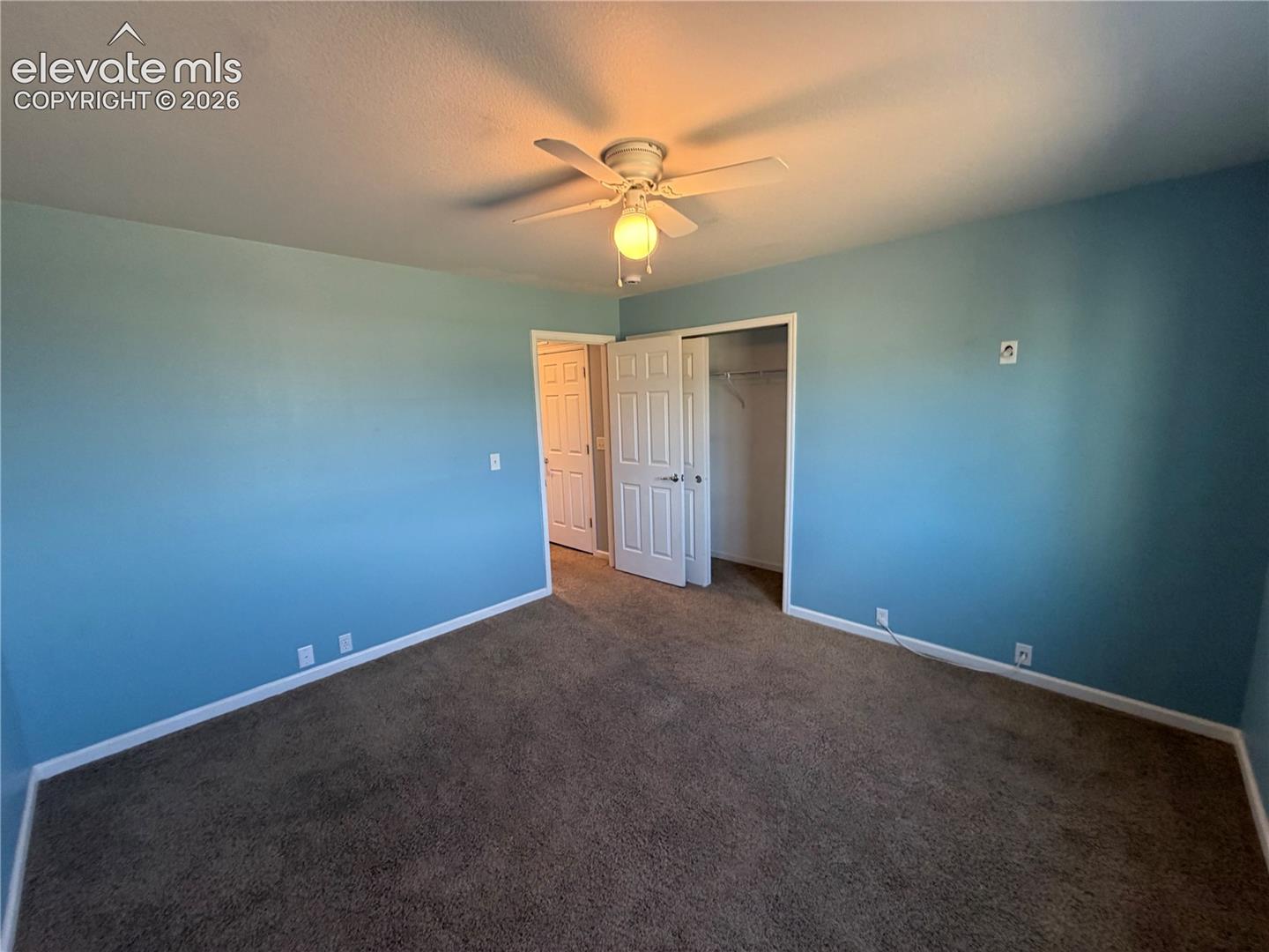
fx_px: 513
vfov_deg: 85.7
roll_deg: -0.3
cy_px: 476
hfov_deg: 102.1
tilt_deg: -5.2
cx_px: 634
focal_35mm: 14
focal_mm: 2.22
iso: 160
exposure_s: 1/60
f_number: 2.2
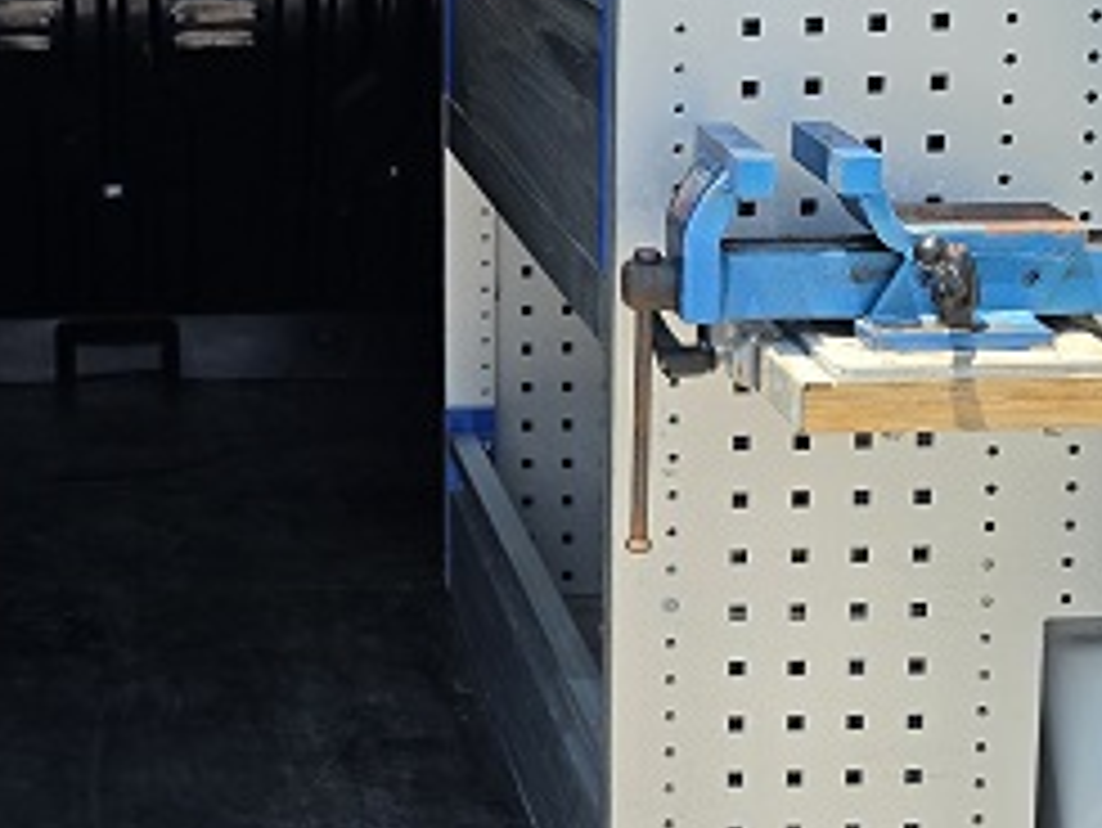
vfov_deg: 19.5
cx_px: 58
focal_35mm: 75
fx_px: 2389
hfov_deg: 25.0
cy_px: 198
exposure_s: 1/4055
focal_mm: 6.5
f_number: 1.4
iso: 64
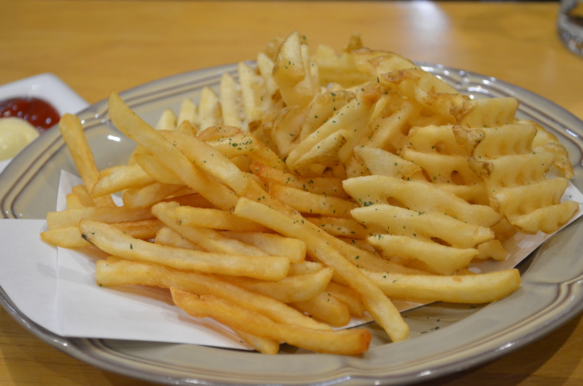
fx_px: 1164
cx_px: 292
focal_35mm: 72
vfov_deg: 18.8
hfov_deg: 28.1
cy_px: 193
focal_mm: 48
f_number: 5.6
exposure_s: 1/40
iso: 1600
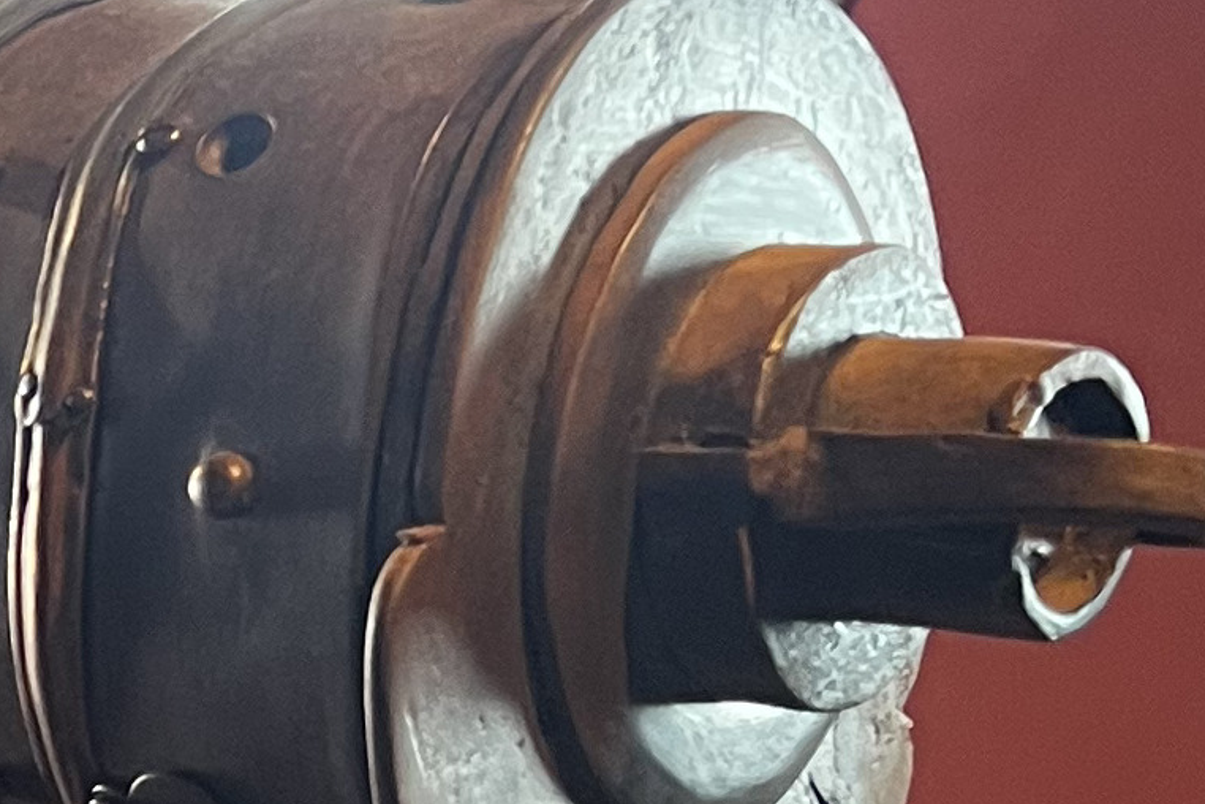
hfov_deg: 13.3
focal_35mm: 142
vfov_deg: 9.6
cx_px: -797
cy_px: 839
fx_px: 4753
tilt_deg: -0.7
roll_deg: -0.9
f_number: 1.5
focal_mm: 5.7
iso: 200
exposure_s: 1/50
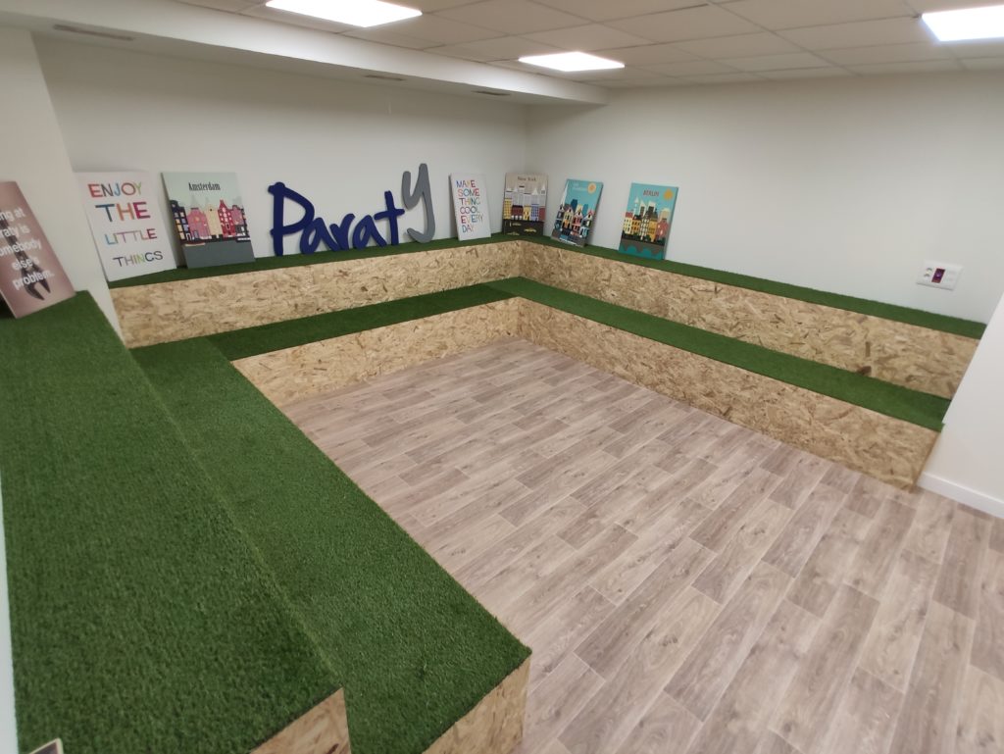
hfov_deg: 98.1
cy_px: 377
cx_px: 502
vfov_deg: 81.8
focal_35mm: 15
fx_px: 435
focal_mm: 2.25
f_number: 2.2
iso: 383
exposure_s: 1/50
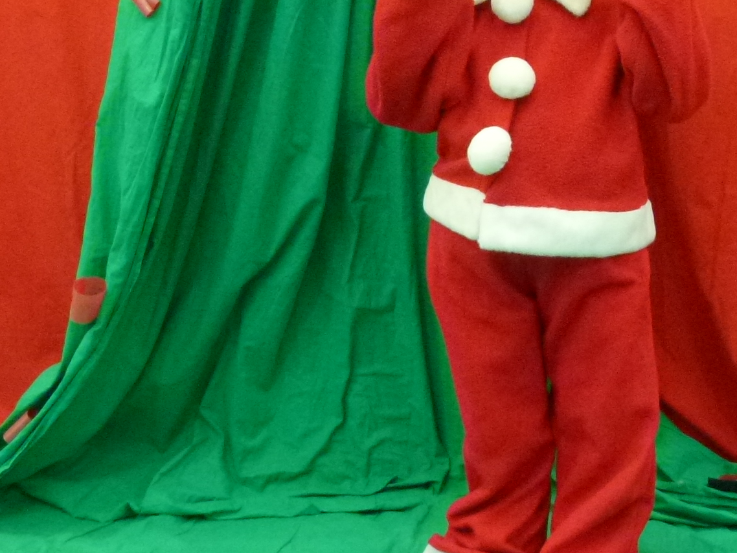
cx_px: 598
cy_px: 134
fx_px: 1724
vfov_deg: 18.1
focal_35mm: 81
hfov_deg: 23.7
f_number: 3.7
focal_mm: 6.4
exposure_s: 1/60
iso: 500
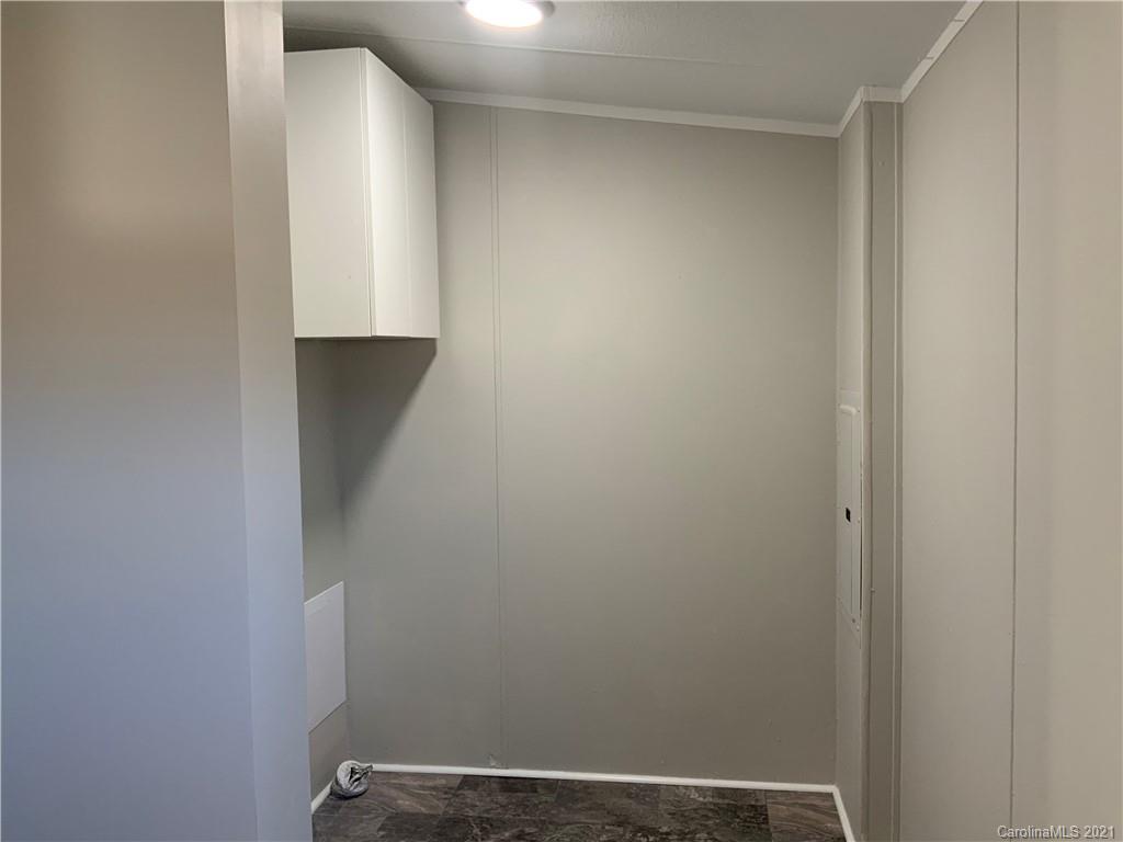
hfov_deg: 61.7
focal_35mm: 29
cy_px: 421
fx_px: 941
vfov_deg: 48.2
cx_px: 562
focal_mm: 3
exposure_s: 1/60
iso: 80
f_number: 1.8
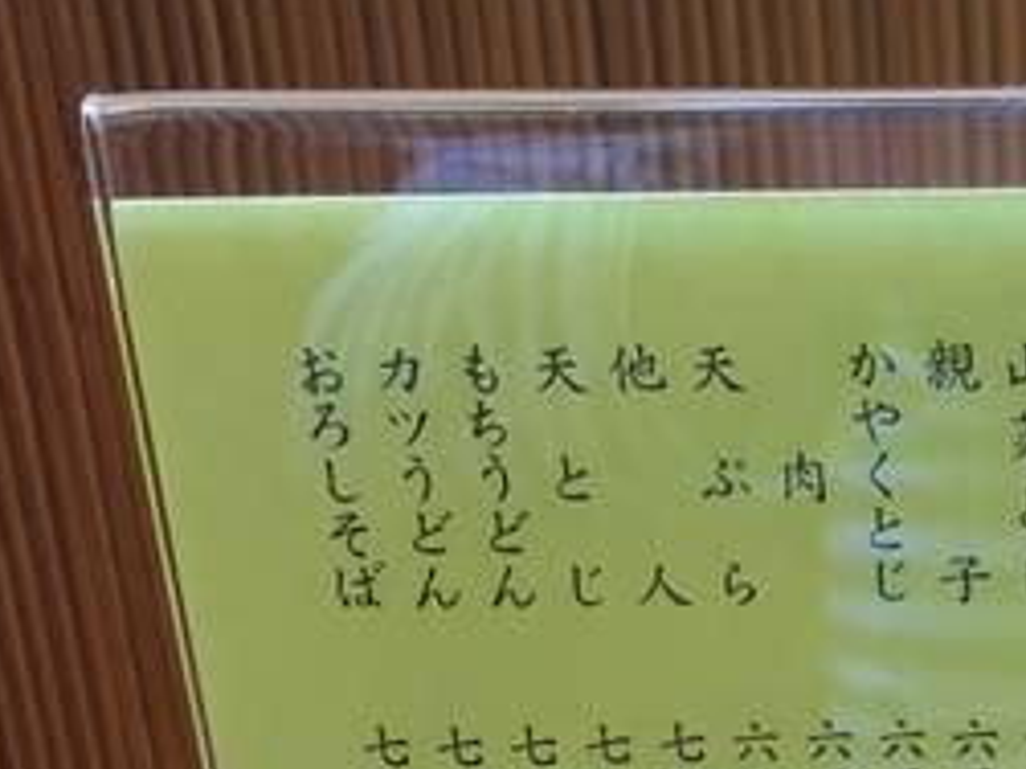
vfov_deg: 19.0
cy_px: 867
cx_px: 1263
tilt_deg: -22.9
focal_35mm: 74
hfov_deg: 23.8
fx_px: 2192
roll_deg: +0.3
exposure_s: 1/30
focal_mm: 4.15
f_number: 2.2
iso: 80
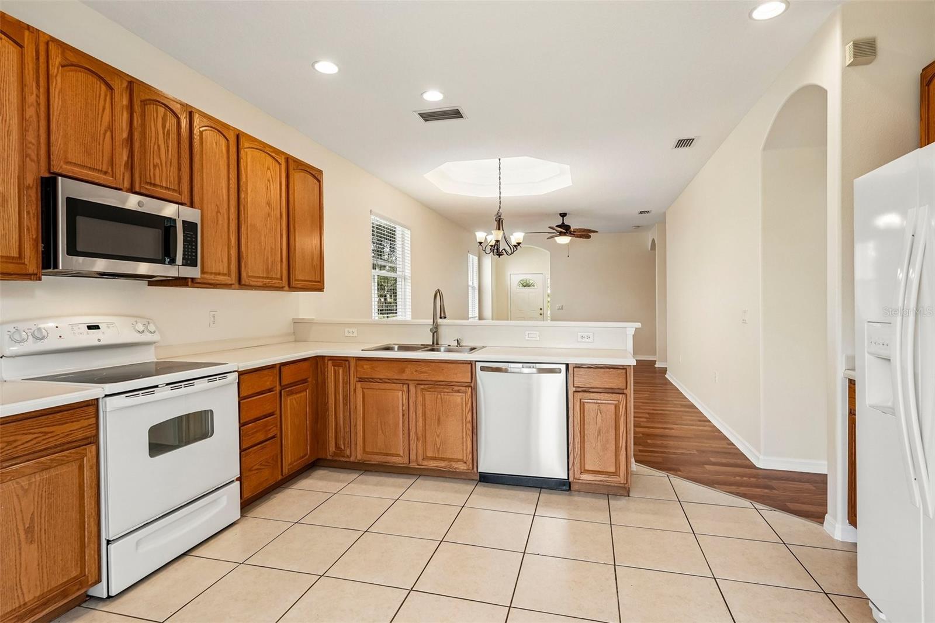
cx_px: 468
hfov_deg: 90.0
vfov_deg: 67.4
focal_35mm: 18
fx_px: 467
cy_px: 312
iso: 400
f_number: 8
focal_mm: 18
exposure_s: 1/25
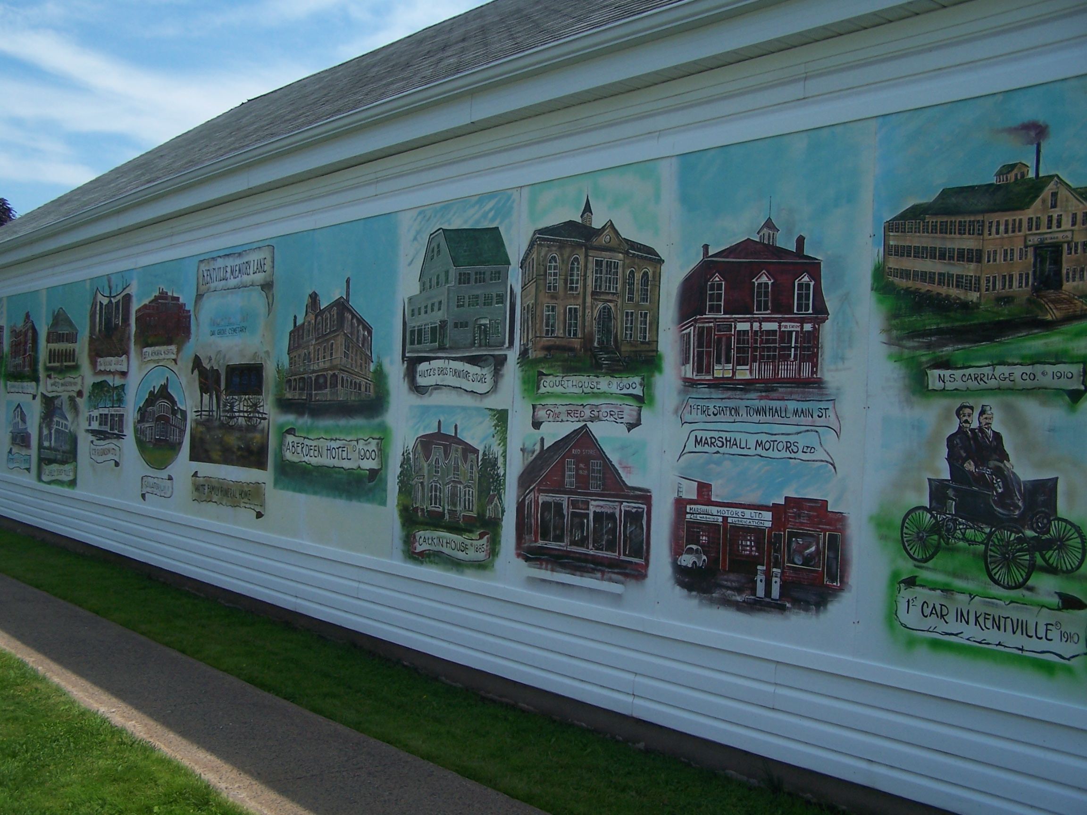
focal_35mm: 38
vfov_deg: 37.7
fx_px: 1193
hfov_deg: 49.0
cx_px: 544
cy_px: 408
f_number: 2.8
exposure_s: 1/1000
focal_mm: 6.3
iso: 80
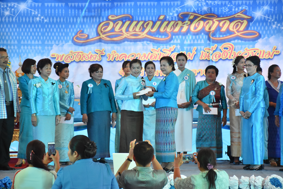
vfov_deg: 11.4
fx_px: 943
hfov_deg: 17.1
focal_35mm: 120
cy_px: 94
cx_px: 142
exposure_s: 1/640
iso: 2000
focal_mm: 80
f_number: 5.3
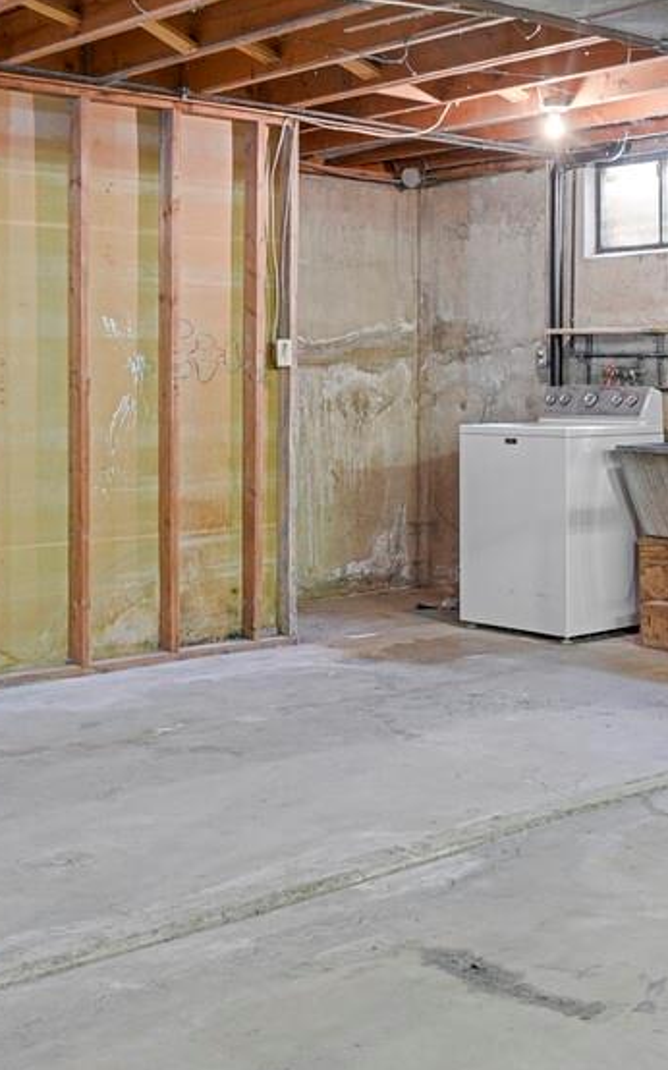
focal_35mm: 50
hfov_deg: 25.5
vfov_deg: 39.8
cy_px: 359
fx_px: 1457
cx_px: 497
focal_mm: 17
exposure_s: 20
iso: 250
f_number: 8
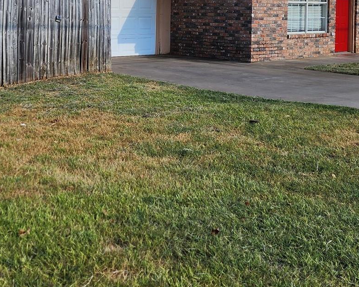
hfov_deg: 31.6
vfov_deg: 24.8
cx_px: 112
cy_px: 13
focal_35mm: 59
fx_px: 627
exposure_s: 1/560
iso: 12
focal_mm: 6.4
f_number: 1.8
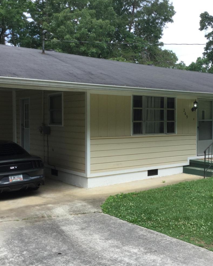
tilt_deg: -3.2
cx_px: 128
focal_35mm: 42
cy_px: 135
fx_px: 331
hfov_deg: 35.6
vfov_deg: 43.8
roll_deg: -1.4
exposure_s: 1/578
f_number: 2.4
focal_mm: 3.3
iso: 25
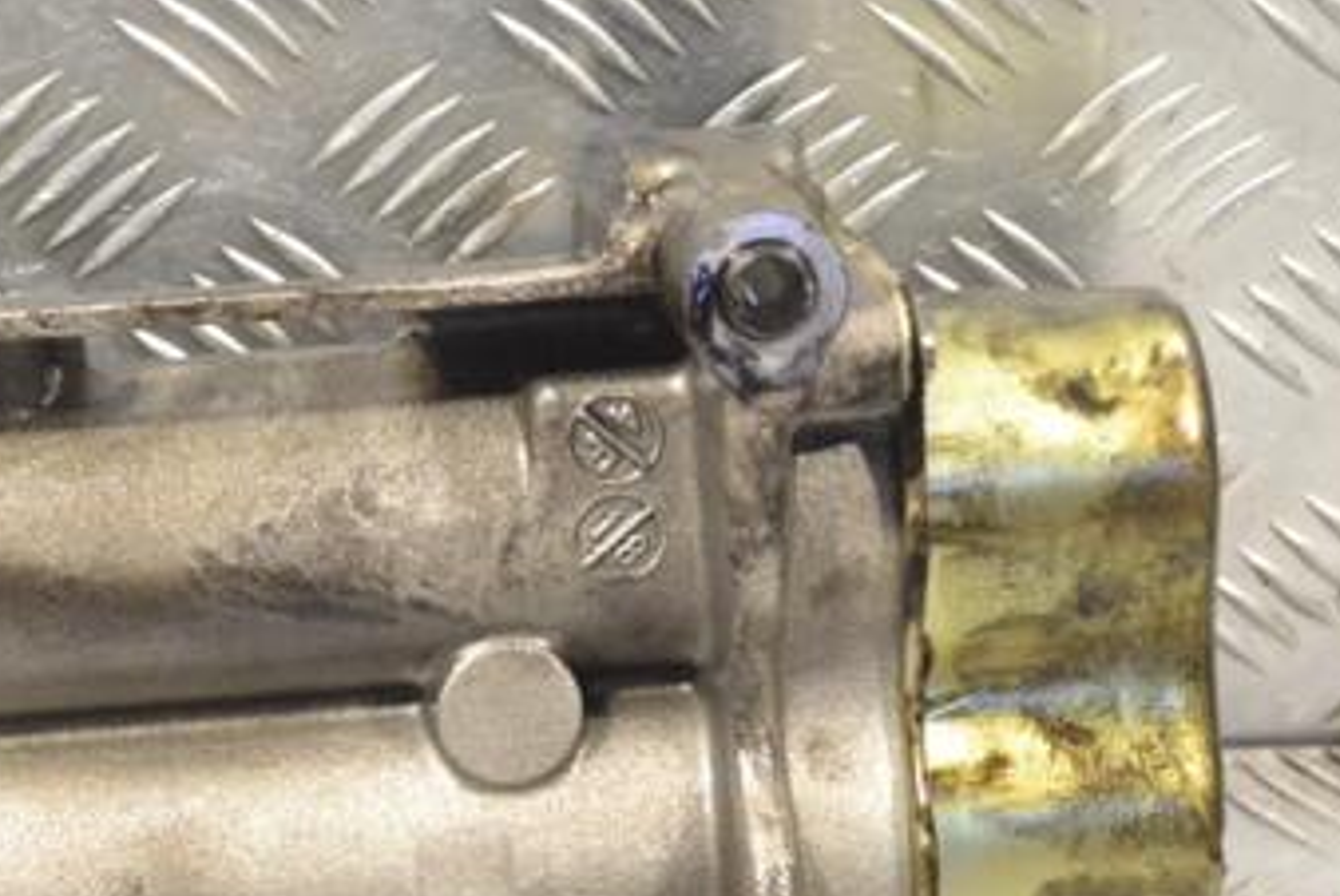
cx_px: 238
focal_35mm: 133
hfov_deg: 15.3
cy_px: 718
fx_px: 4955
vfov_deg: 10.3
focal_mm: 50
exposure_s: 1/200
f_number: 7.1
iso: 3200
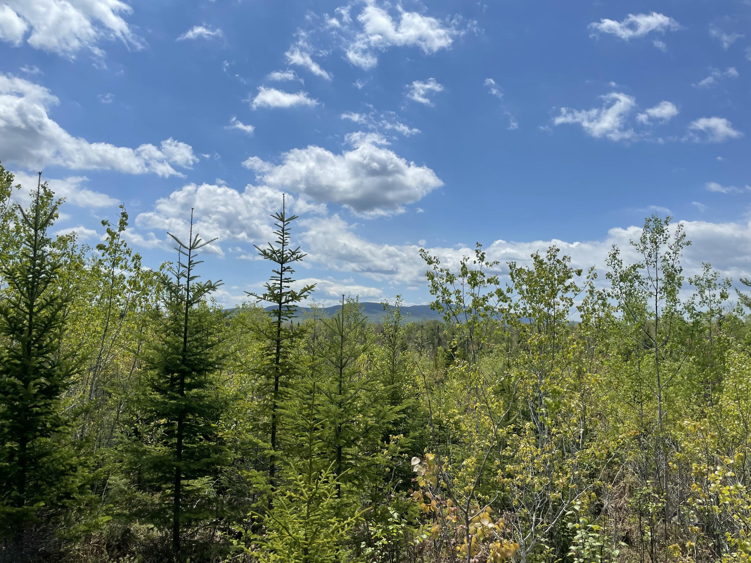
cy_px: 282
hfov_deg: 67.3
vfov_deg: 53.1
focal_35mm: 26
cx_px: 376
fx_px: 564
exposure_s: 1/7813
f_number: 1.6
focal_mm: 4.2
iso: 32
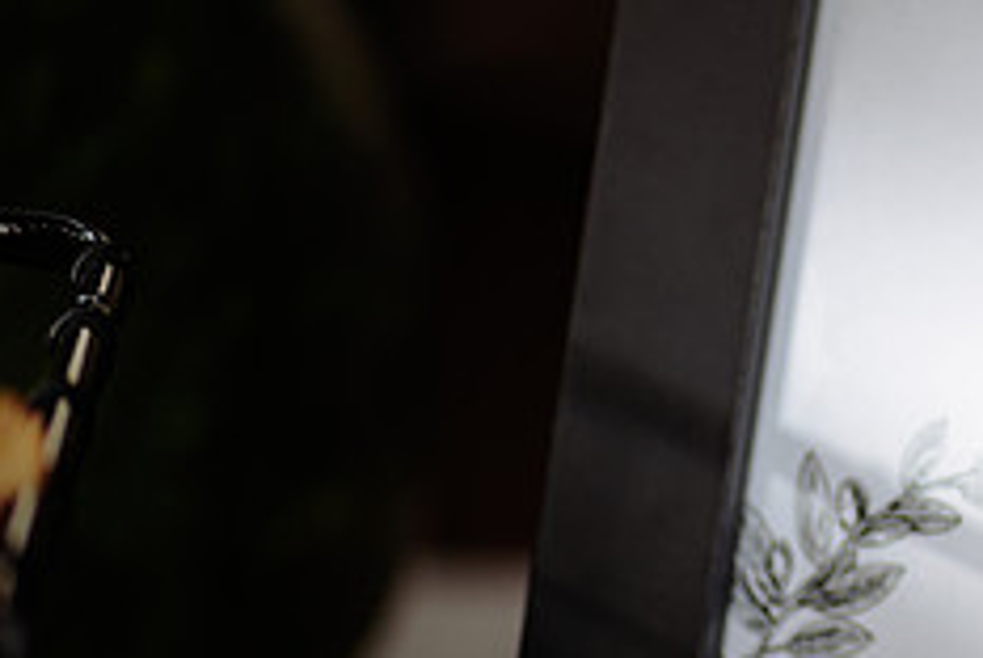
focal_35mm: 261
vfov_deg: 5.3
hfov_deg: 7.8
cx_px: 1207
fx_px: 7136
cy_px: 445
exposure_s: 1/250
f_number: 3
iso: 100
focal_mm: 105
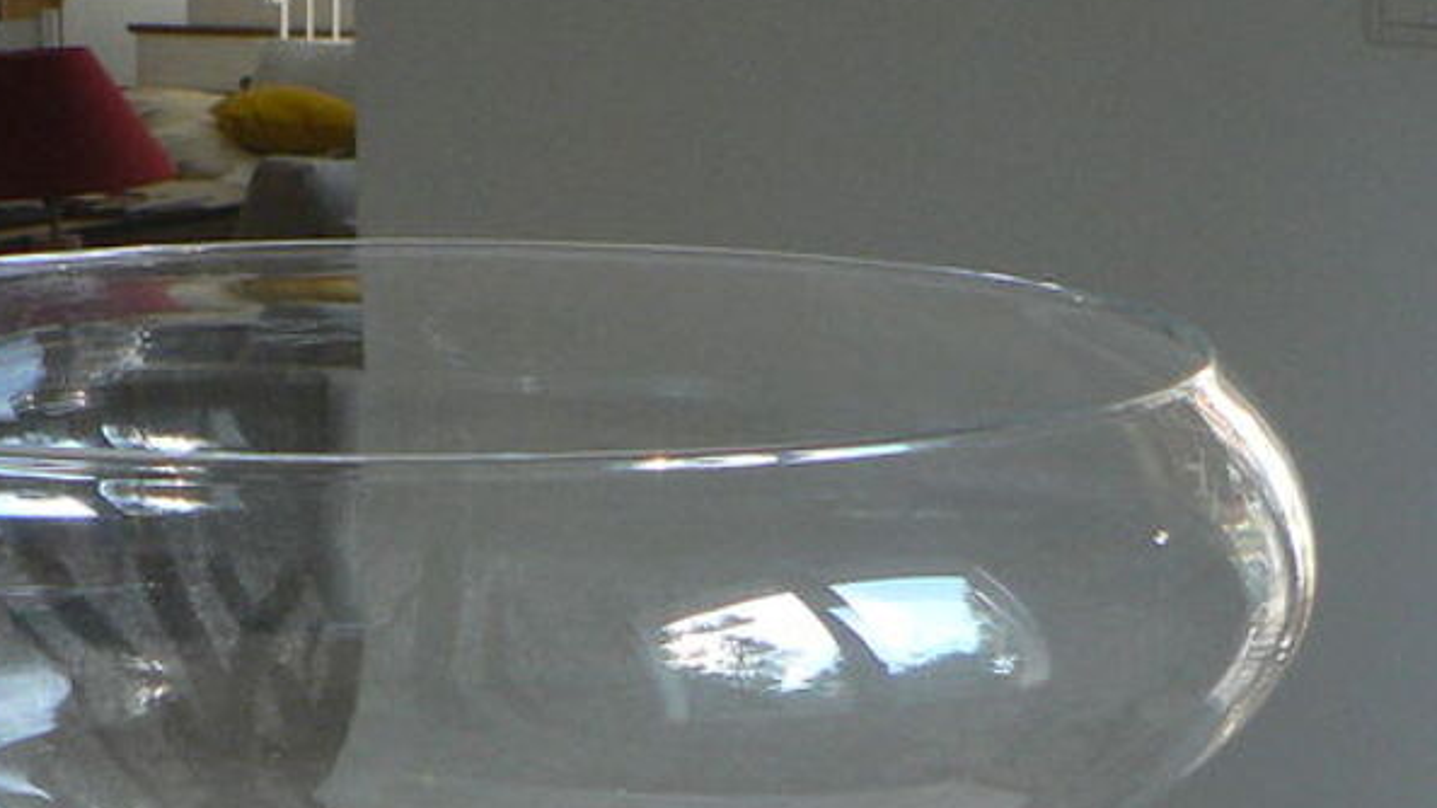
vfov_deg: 13.4
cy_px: 976
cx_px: 365
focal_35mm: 88
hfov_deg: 23.9
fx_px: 3353
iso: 200
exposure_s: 1/60
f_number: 2.8
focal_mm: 6
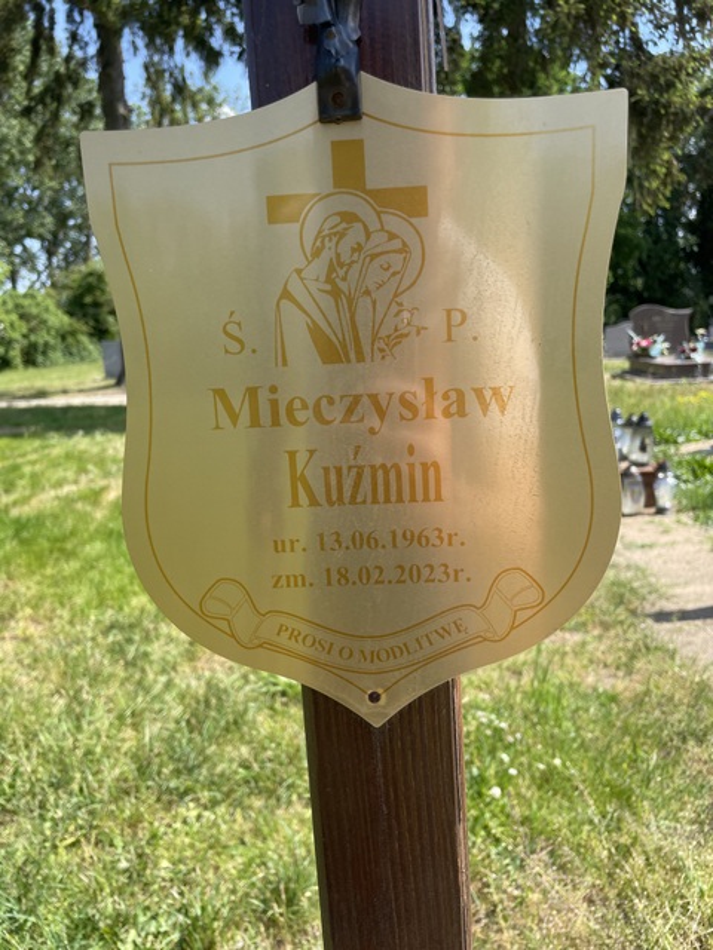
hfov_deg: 53.1
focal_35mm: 26
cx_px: 356
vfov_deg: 67.3
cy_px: 475
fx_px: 714
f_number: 1.6
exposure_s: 1/1453
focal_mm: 4.2
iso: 32
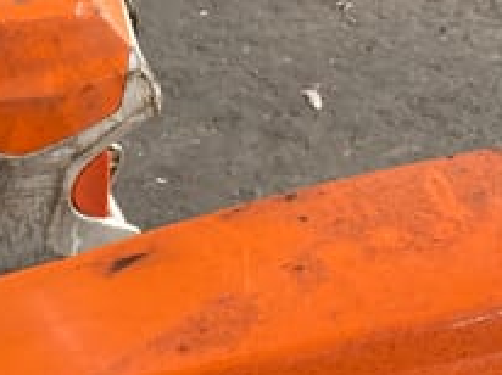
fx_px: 985
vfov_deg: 20.7
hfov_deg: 27.1
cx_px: 10
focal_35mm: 68
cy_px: 398
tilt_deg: -45.9
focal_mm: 3.99
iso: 160
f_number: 1.8
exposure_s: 1/60
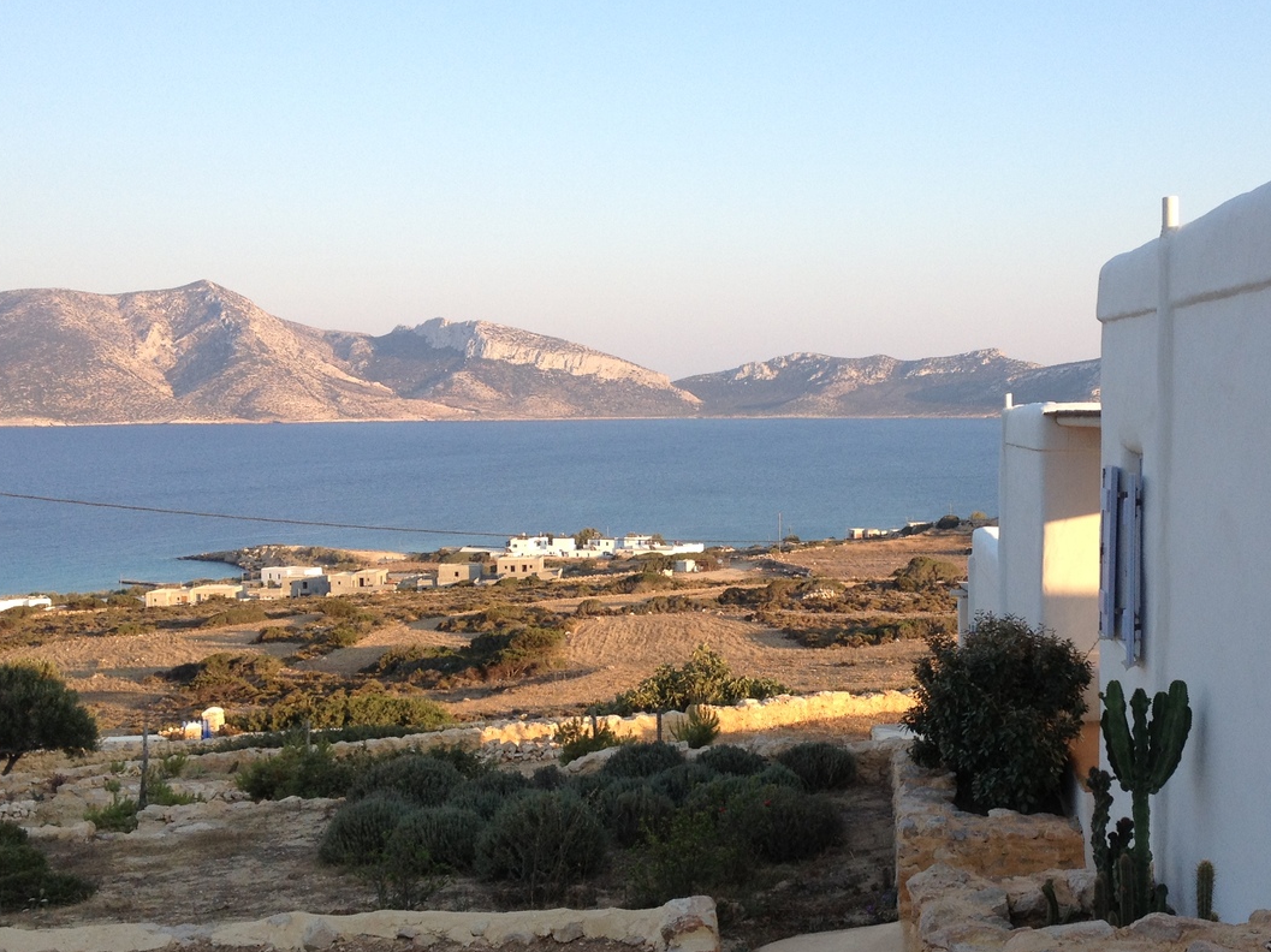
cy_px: 535
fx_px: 1945
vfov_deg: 27.5
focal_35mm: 53
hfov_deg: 35.9
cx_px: 828
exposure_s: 1/506
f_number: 2.4
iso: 50
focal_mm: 4.28
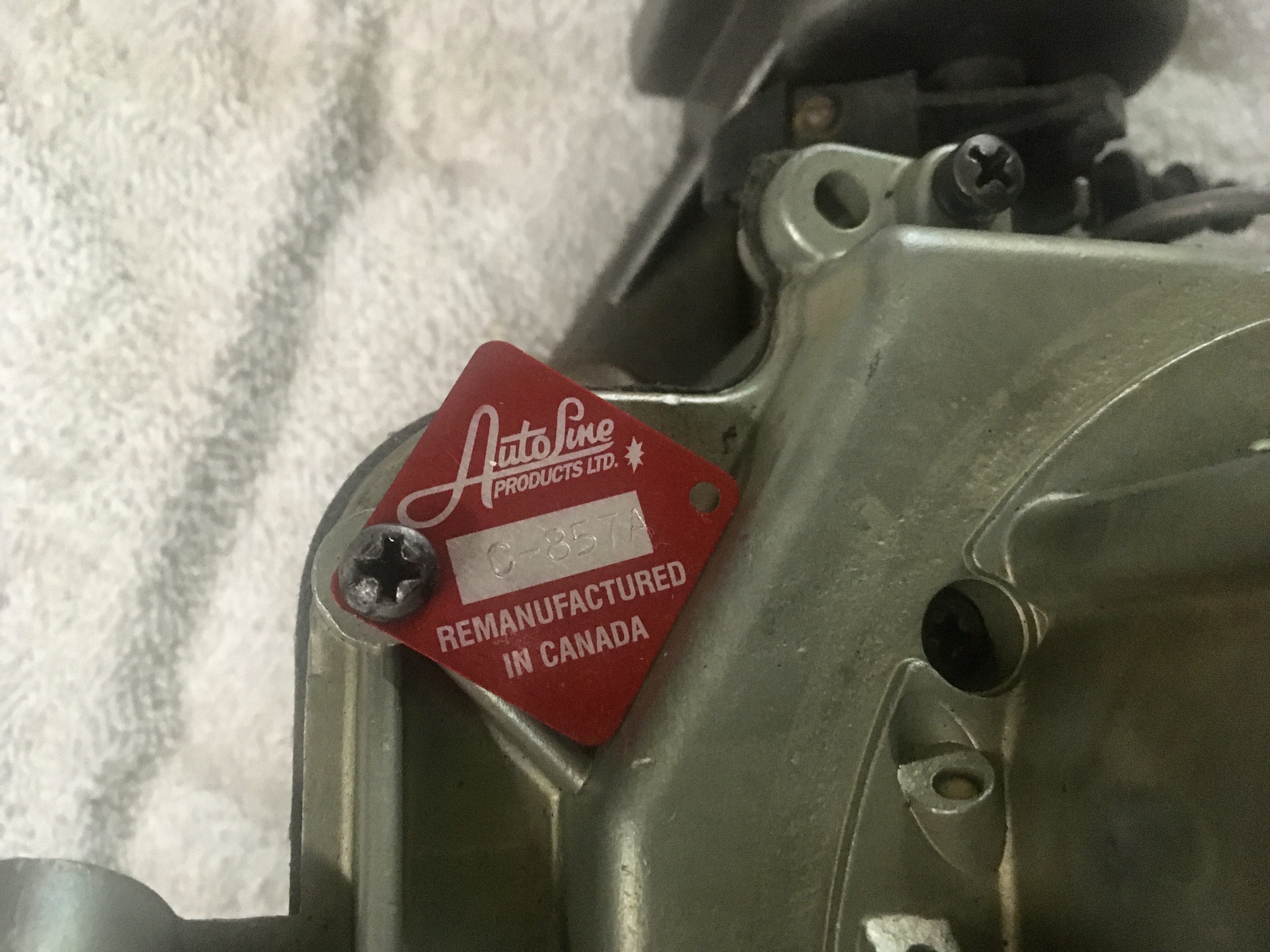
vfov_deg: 48.2
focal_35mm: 29
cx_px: 635
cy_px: 476
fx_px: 1064
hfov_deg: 61.7
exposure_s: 1/17
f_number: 2.2
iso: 320
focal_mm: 4.15
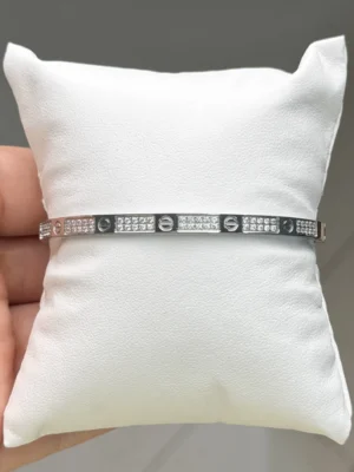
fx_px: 654
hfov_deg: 30.3
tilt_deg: -77.9
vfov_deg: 39.7
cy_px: 236
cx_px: 177
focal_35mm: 48
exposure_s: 1/987
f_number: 1.78
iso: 80
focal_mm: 6.76
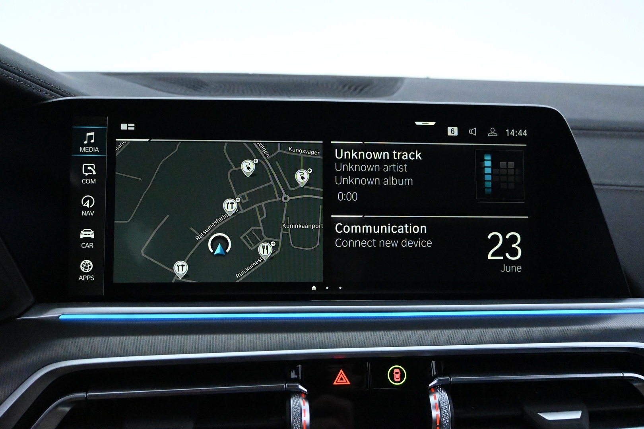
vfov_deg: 41.7
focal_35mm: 32
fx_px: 563
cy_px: 214
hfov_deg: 59.5
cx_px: 322
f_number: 4
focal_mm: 21
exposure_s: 1/160
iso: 10000
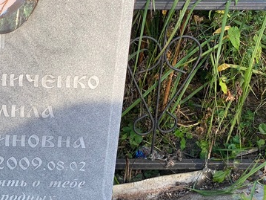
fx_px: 891
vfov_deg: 12.8
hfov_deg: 16.7
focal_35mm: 116
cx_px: 16
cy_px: 114
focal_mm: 6
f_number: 2
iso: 20
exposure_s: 1/393
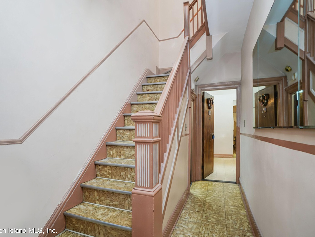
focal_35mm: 18
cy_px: 118
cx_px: 148
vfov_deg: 71.6
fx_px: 164
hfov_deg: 87.6
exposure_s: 1/13
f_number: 4
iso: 50
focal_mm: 16
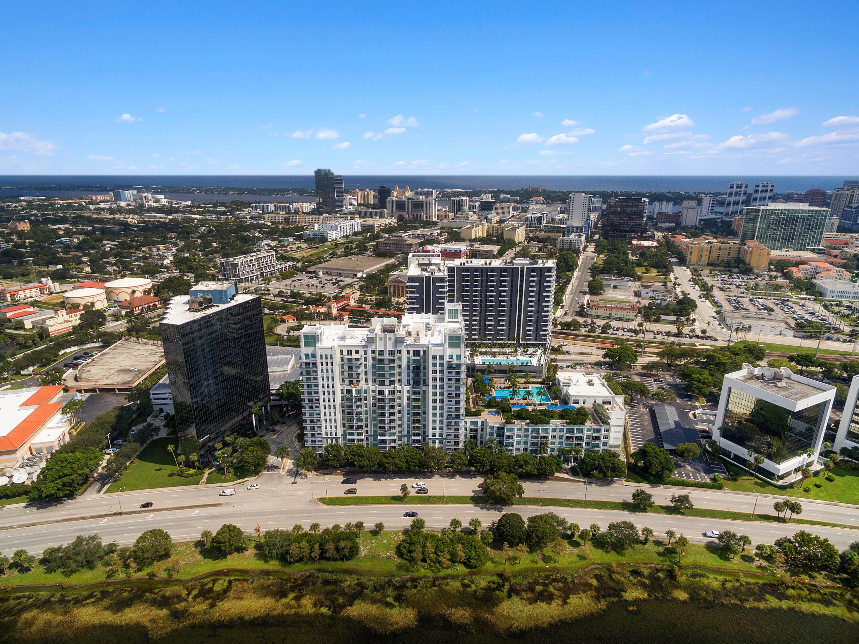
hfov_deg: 81.8
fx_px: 496
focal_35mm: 20
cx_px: 430
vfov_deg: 65.9
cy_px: 322
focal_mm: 3.61
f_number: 2.8
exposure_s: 1/1700
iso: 100
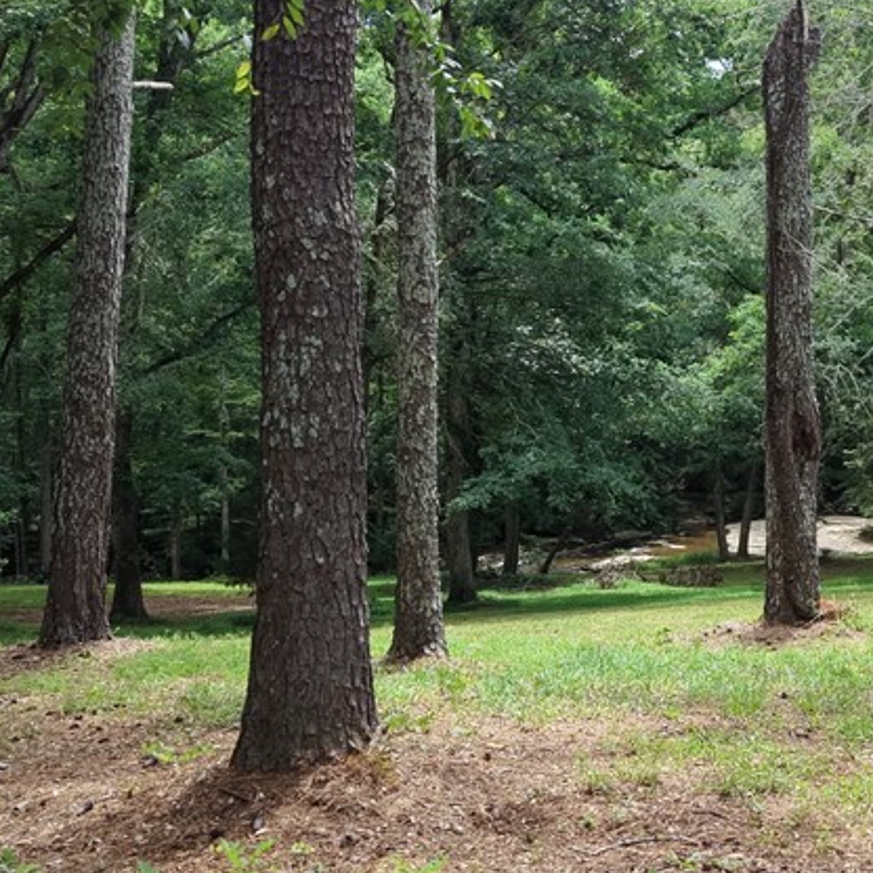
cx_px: 590
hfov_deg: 33.7
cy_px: 434
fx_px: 1427
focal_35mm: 50
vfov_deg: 34.0
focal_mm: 8.67
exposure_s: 1/1600
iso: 400
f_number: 1.8
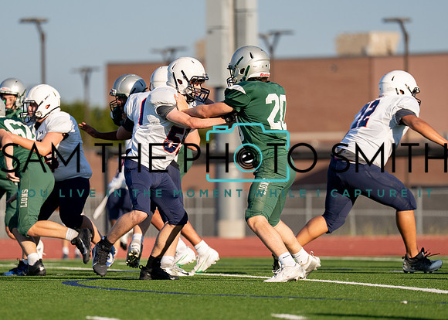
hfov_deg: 6.0
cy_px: 178
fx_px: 4266
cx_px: 190
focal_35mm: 335
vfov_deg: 4.3
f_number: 2.8
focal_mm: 200
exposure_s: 1/4000
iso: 200
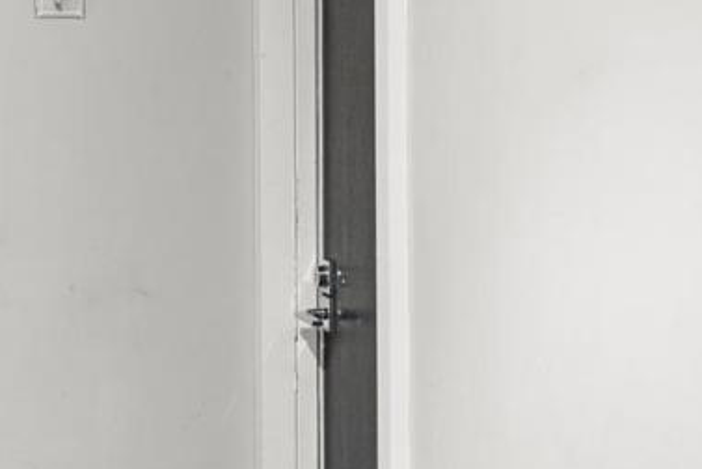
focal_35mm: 83
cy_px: 134
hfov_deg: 22.5
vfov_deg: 16.4
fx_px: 1620
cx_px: -143
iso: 640
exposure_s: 1.6
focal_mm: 29
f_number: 9
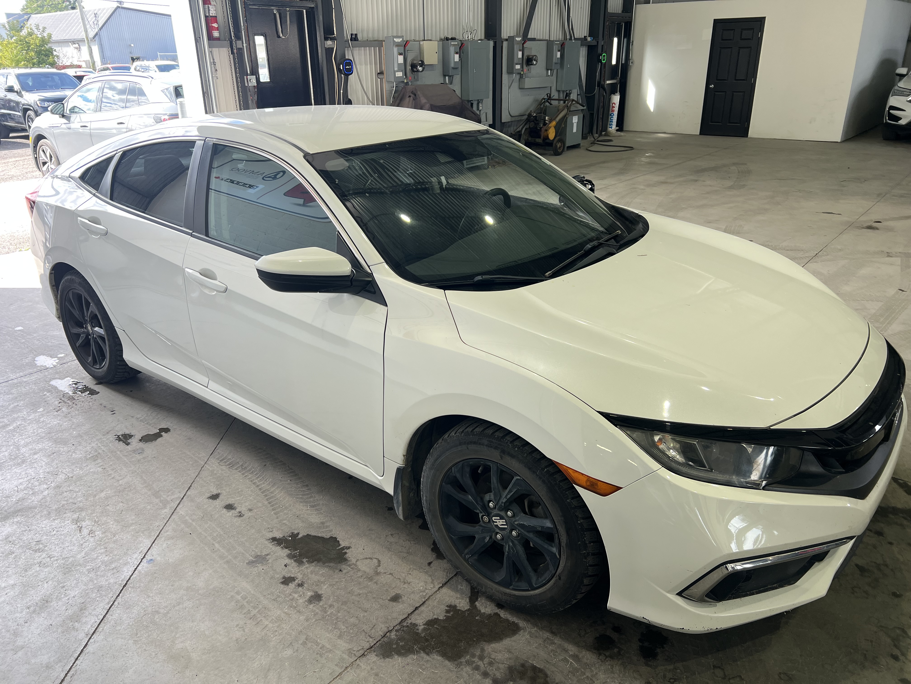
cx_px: 456
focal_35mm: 26
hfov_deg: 67.3
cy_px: 342
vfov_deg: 53.1
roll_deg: +0.6
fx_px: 684
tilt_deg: -22.5
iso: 40
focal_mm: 5.7
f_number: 1.5
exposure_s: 1/209
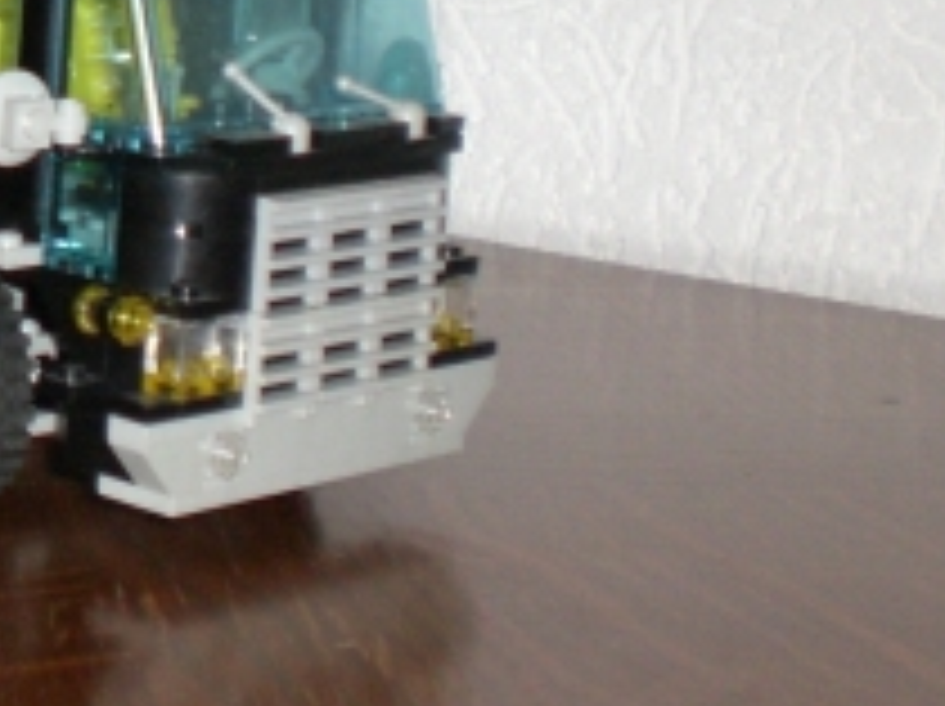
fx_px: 3163
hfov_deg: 15.9
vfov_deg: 12.4
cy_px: -153
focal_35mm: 116
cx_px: -374
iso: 200
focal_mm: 6.3
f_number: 3.1
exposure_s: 1/60
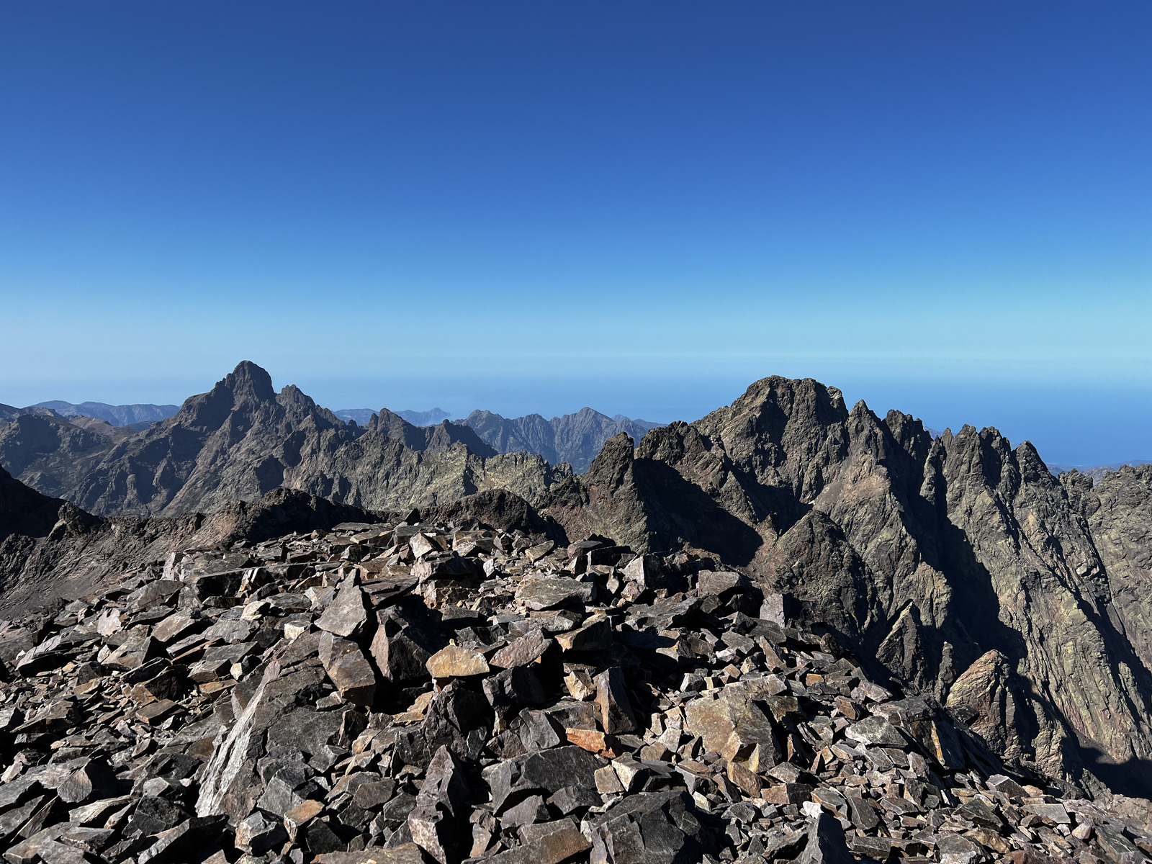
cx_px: 576
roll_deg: -0.7
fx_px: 865
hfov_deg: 67.3
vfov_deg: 53.1
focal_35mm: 26
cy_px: 432
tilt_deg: -3.7
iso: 50
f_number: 1.5
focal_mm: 5.7
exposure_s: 1/4630
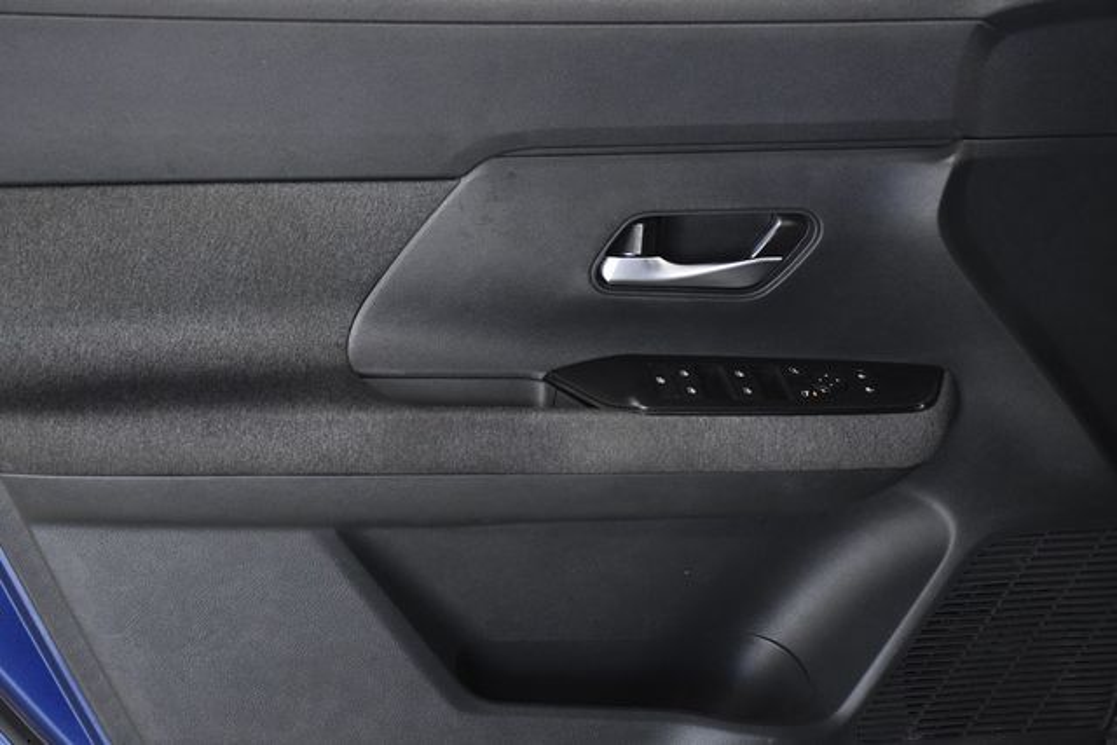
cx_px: 558
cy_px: 372
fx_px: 1955
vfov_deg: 21.6
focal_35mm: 63
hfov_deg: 31.9
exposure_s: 1/320
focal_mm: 42
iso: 2500
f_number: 4.5
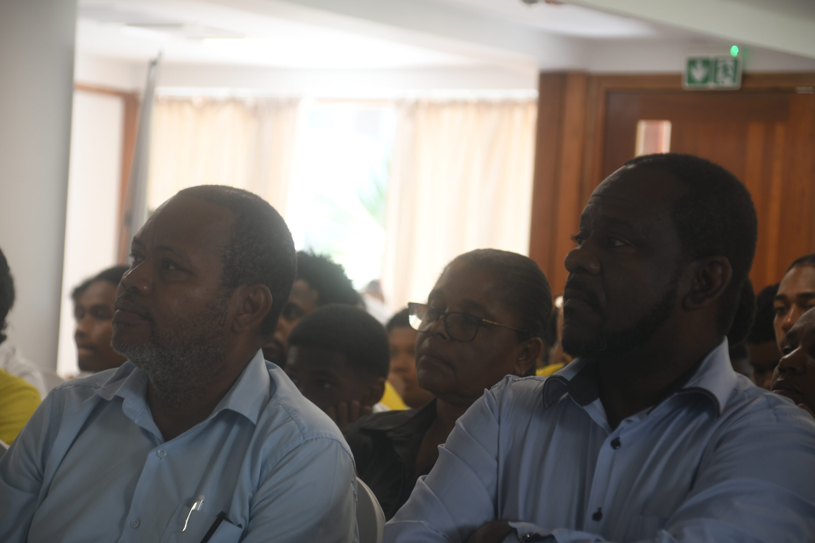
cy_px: 272
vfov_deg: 9.9
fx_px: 3124
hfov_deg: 14.9
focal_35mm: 138
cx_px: 408
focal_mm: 92
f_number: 5.6
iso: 100
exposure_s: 1/8
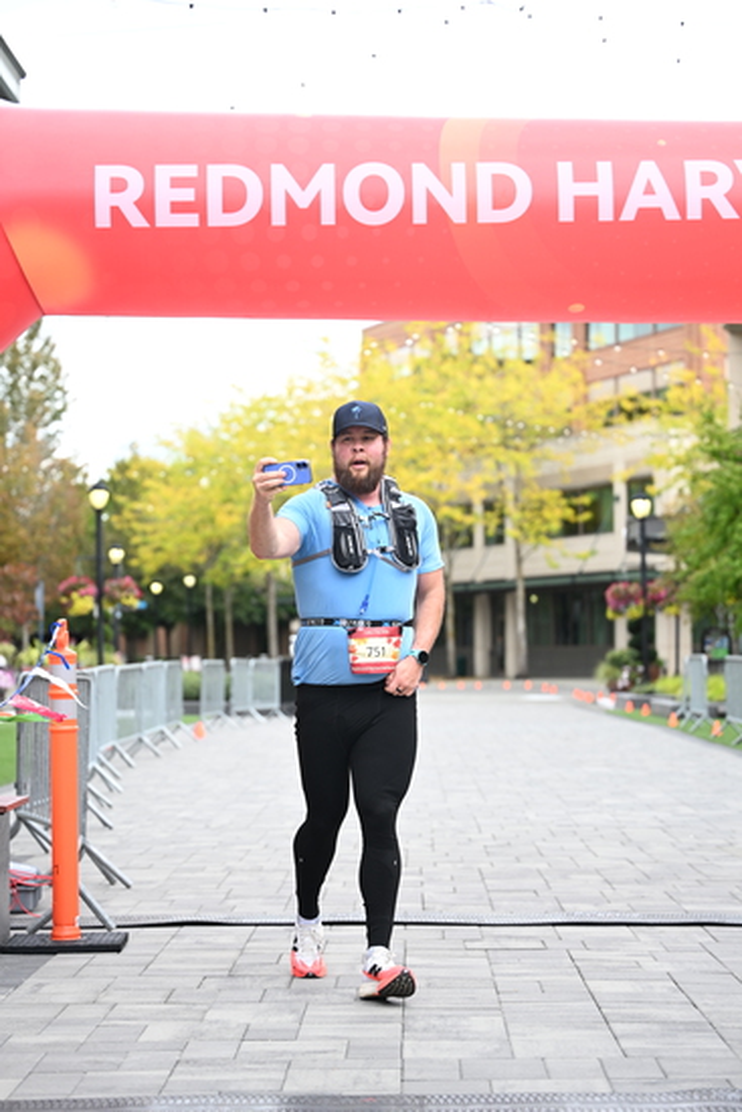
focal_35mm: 75
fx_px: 2317
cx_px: 371
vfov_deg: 27.0
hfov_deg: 18.2
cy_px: 556
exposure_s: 1/1250
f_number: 2.8
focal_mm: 75
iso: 640
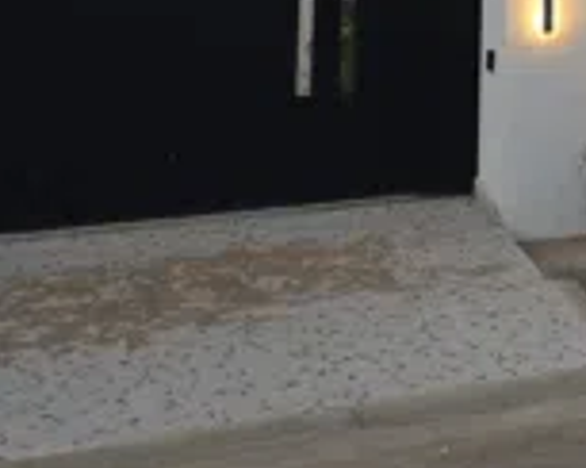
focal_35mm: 94
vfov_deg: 14.7
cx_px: 869
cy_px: -322
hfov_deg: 18.2
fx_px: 1628
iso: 64
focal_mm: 6.3
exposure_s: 1/100
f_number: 1.7
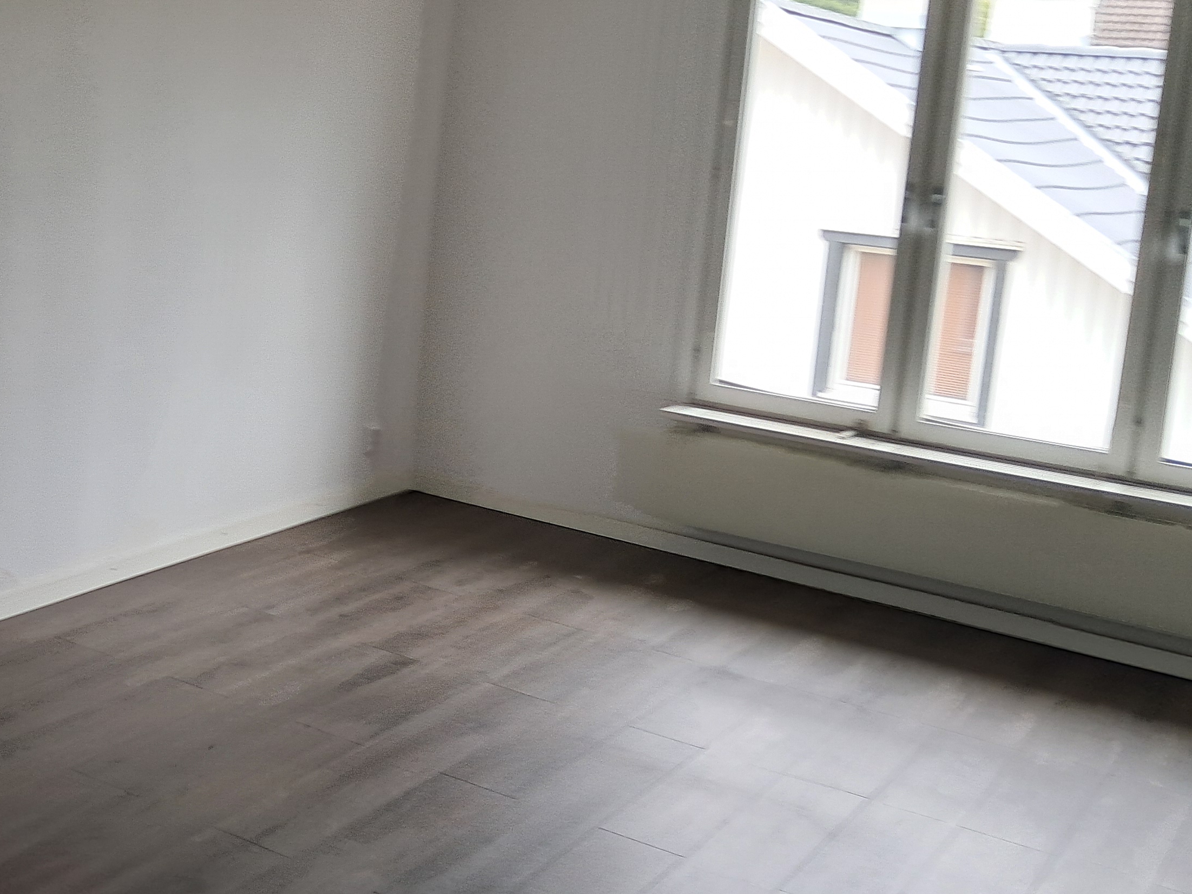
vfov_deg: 29.0
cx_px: 110
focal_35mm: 50
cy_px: 341
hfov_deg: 35.8
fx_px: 1722
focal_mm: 4
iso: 50
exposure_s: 1/50
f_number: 1.8
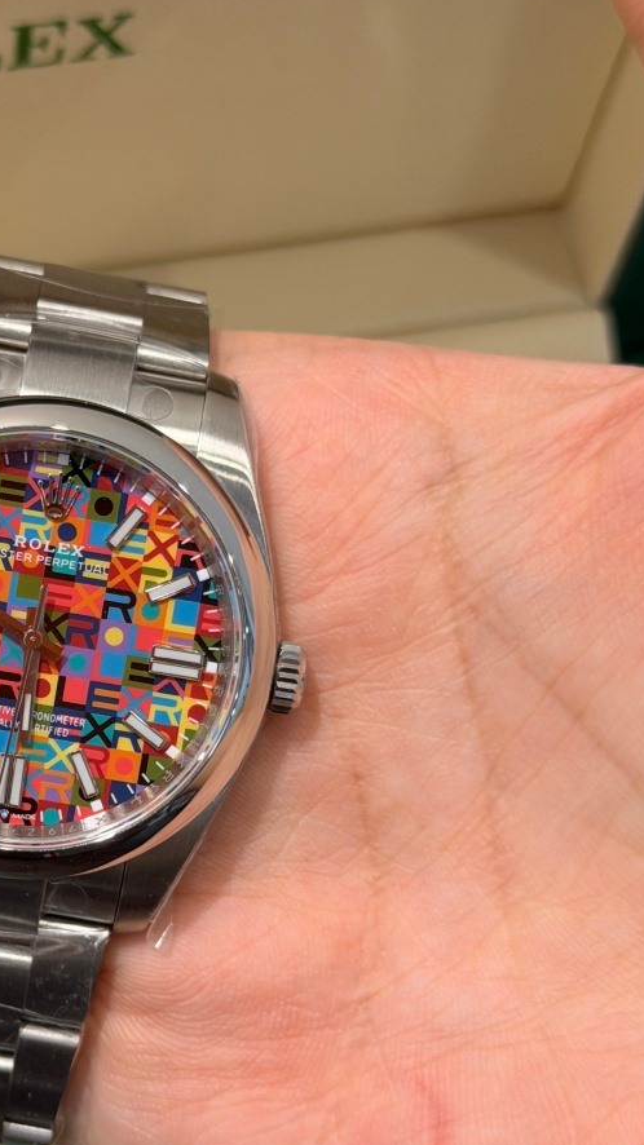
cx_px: 44
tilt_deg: -56.2
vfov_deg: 25.0
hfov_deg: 14.1
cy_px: 646
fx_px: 2582
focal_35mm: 85
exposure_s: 1/50
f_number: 1.78
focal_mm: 6.76
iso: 80
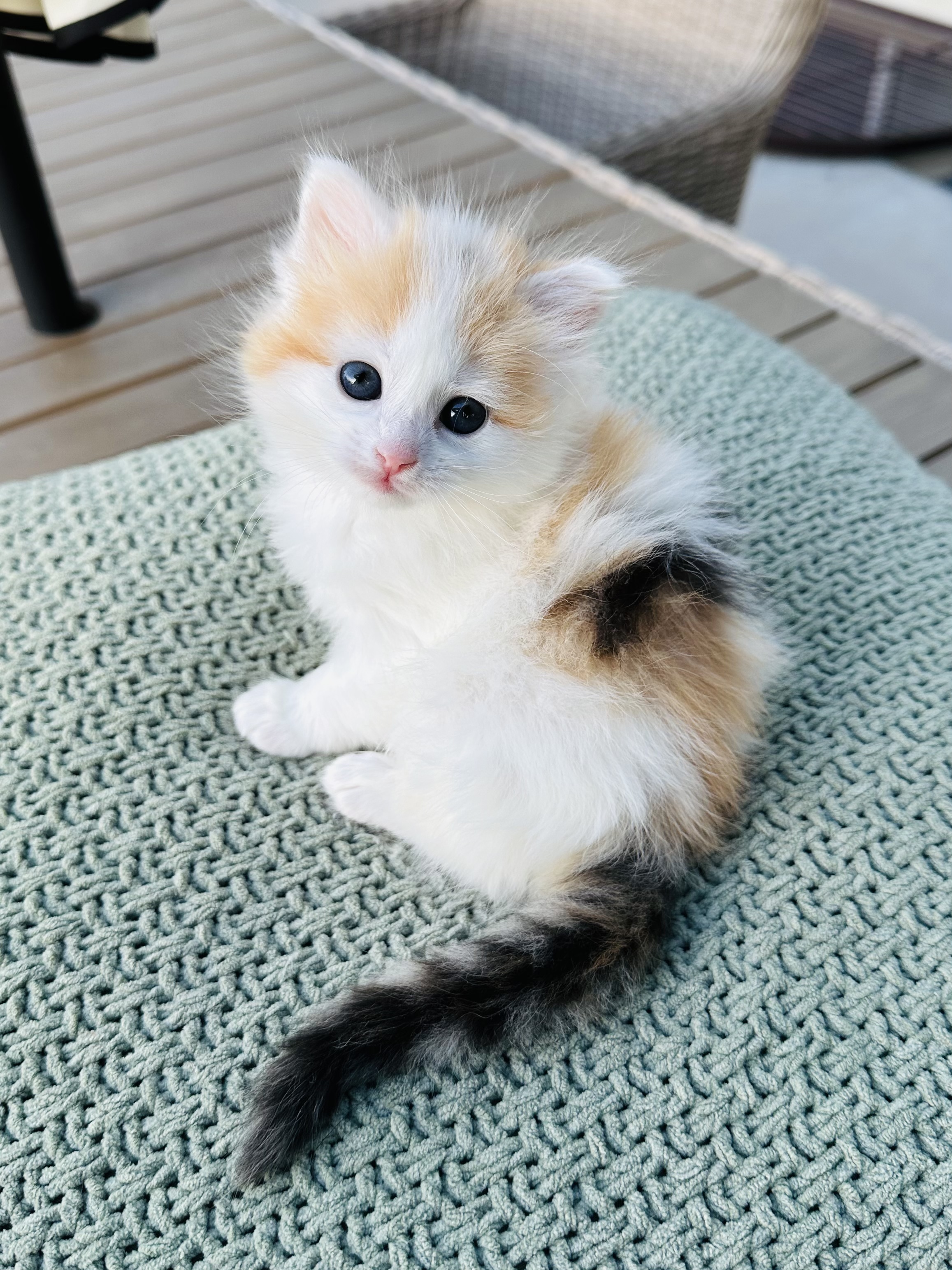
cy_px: 635
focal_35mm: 24
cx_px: 476
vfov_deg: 71.6
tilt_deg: -41.2
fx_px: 880
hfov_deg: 56.8
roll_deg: +2.8
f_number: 1.78
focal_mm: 6.86
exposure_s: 1/121
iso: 100
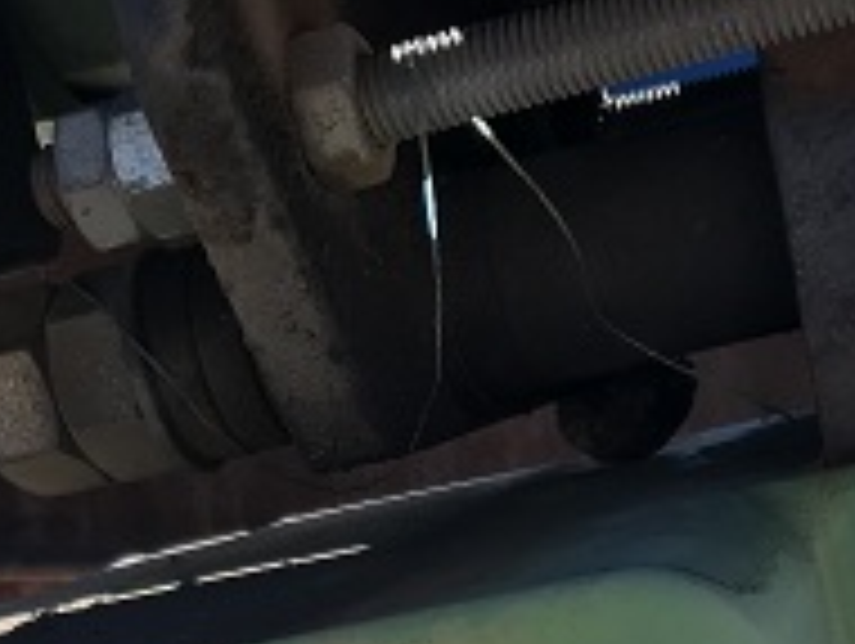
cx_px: 497
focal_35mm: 89
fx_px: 2201
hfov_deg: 22.0
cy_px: 1013
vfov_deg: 15.2
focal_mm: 3.99
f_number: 1.8
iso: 20
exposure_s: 1/580
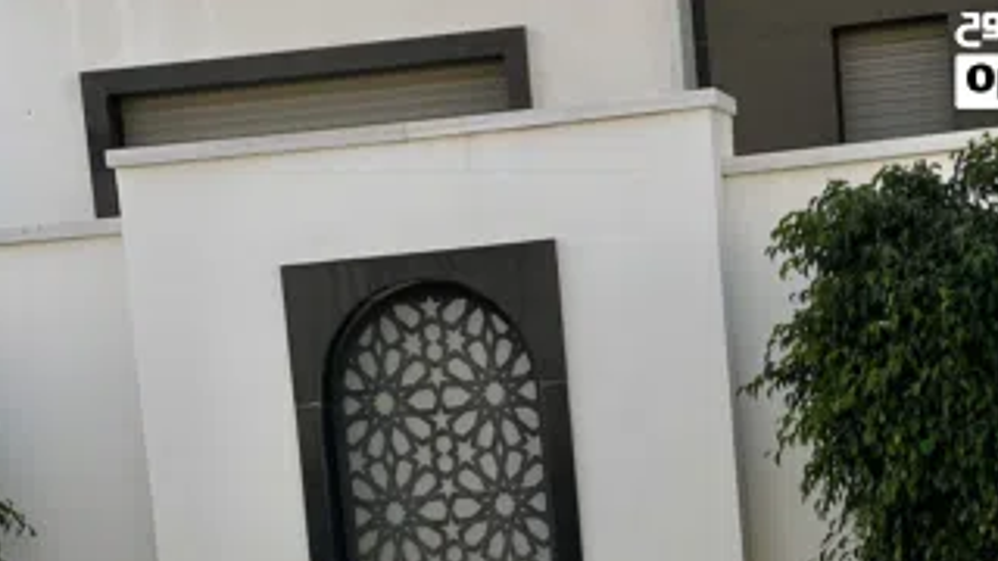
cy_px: 815
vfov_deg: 10.1
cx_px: 571
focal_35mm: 116
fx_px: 3070
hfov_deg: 18.5
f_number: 2.2
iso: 32
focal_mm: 7.5
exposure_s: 1/1155
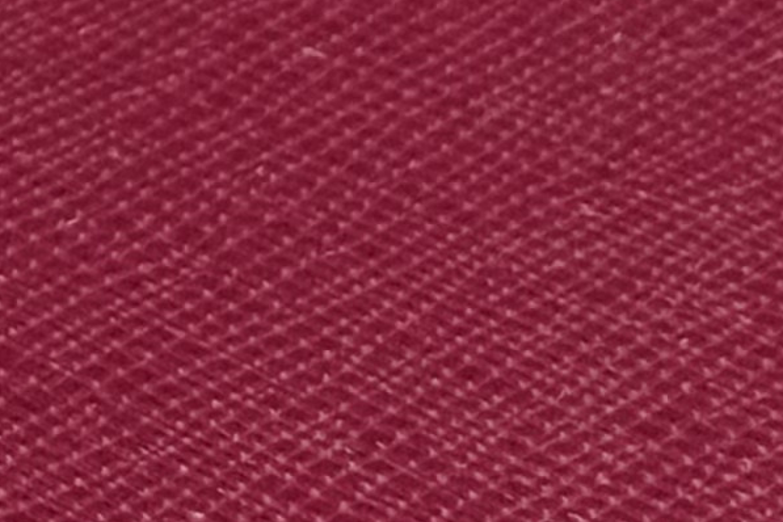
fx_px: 7329
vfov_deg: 3.8
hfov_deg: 5.9
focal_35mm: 337
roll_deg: -0.7
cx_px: -1022
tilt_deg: -17.1
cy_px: -1874
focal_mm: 6.76
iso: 50
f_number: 1.78
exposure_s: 1/121
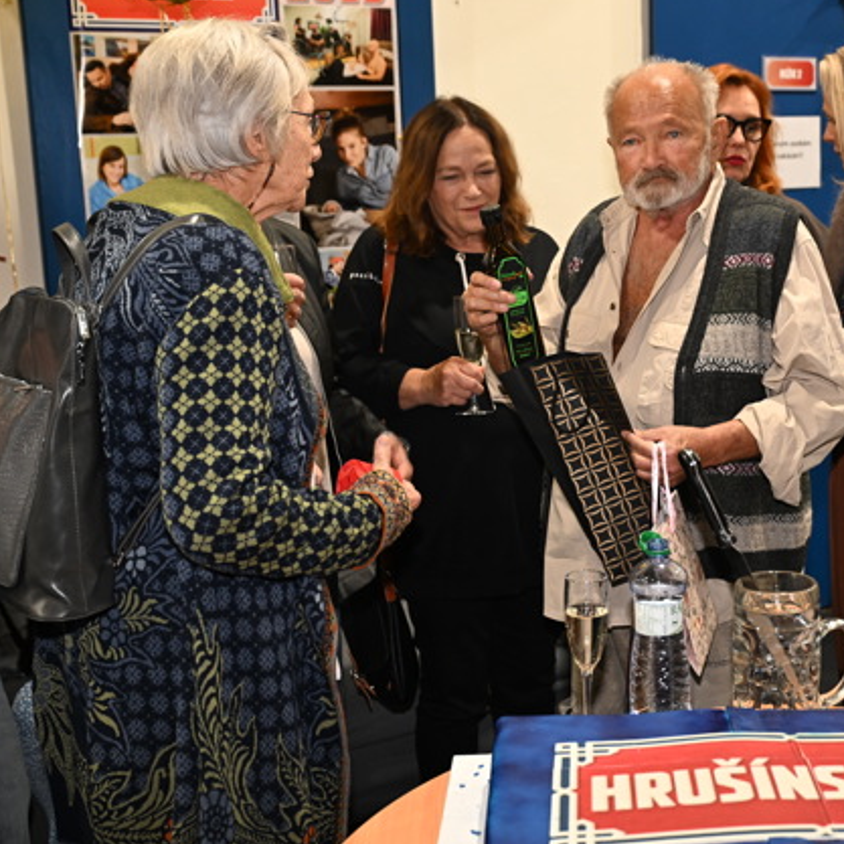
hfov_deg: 32.2
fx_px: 1434
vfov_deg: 32.8
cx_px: 631
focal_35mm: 52
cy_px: 421
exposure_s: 1/125
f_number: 4.5
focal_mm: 37
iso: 2000
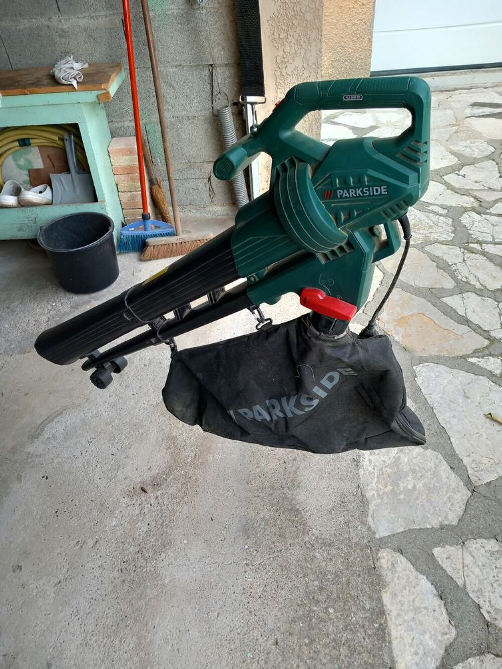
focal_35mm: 27
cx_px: 251
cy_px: 334
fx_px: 522
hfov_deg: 51.4
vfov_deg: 65.3
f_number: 1.8
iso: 40
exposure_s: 1/50
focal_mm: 4
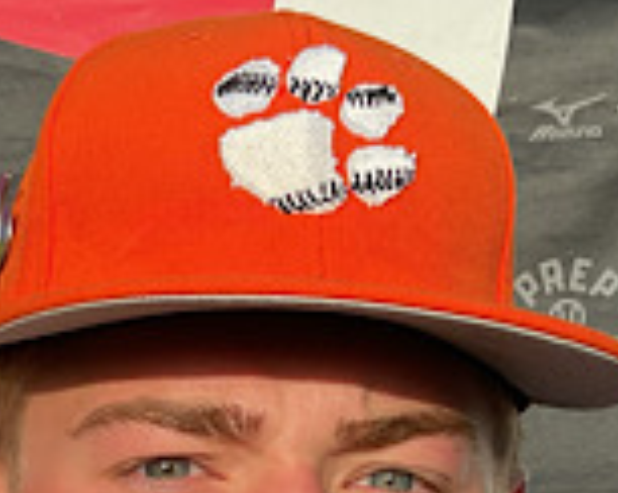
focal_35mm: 74
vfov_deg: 18.4
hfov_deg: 25.7
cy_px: 731
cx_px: 250
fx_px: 1352
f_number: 1.8
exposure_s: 1/1912
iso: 16
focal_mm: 3
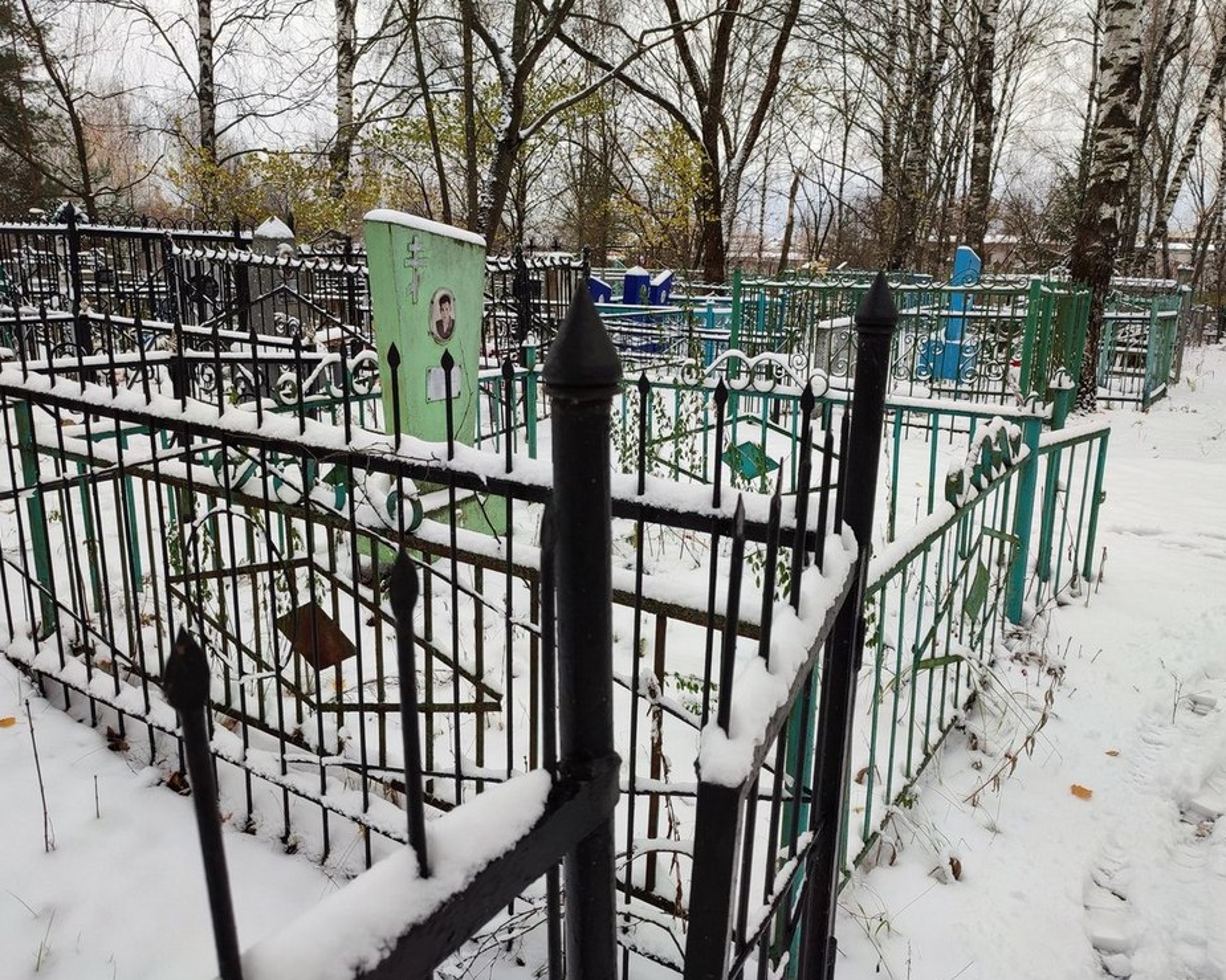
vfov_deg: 53.2
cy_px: 502
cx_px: 604
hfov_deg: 64.1
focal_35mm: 27
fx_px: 980
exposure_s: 1/136
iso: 50
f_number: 1.9
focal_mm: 6.04
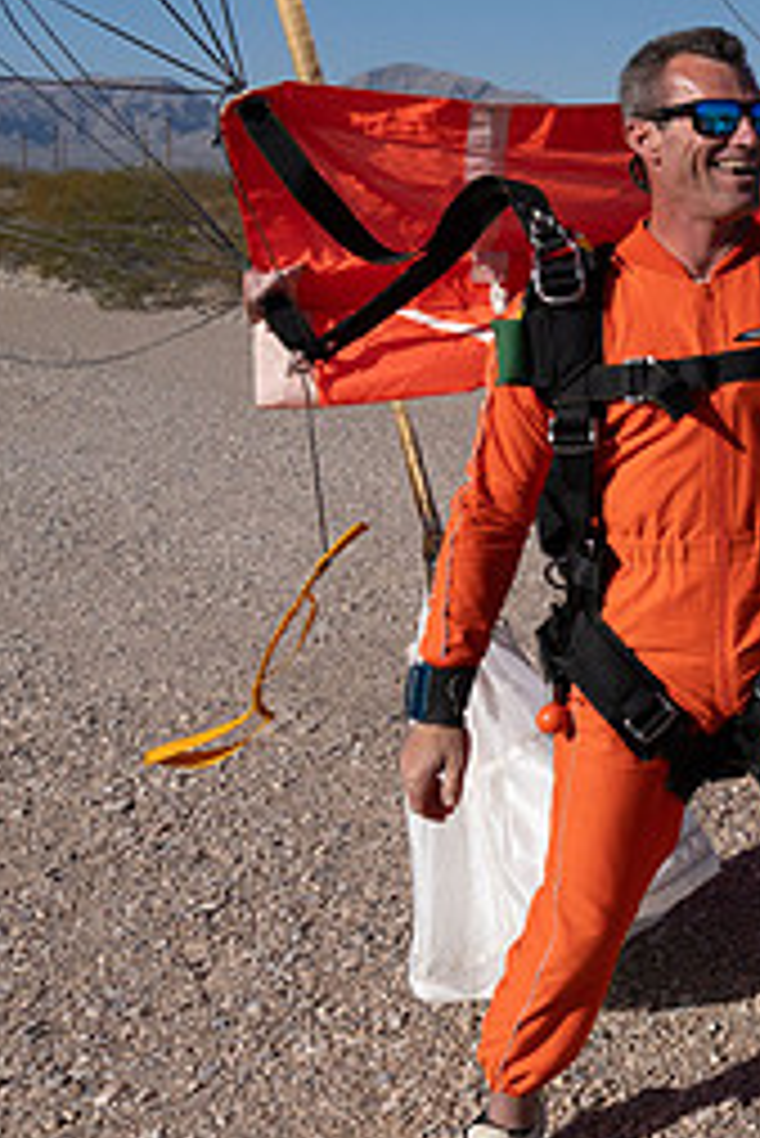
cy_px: 295
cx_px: 1259
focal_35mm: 55
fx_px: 1739
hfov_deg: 19.9
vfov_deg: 35.5
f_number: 13
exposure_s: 1/2000
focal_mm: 24
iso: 800
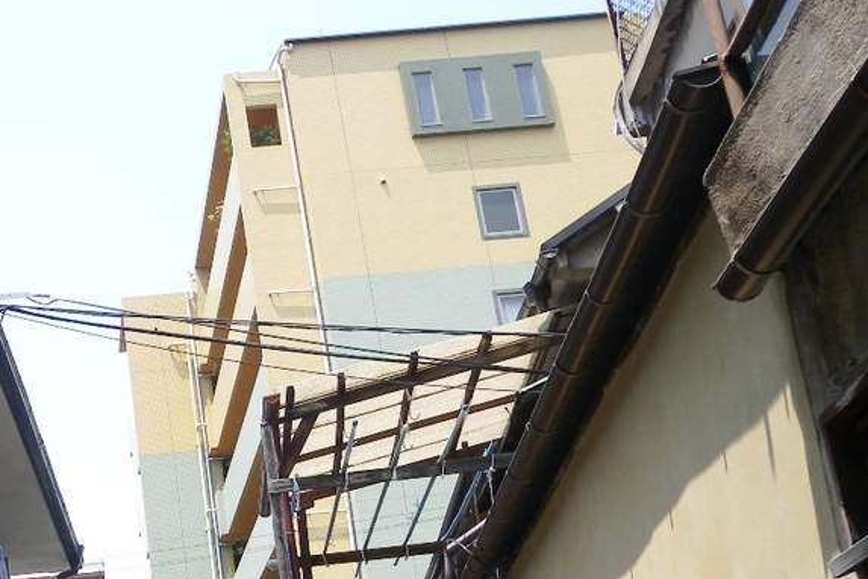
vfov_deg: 20.6
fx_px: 1567
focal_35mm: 65
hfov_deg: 28.1
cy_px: 488
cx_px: -97
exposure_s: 1/450
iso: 64
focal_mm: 6
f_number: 3.2
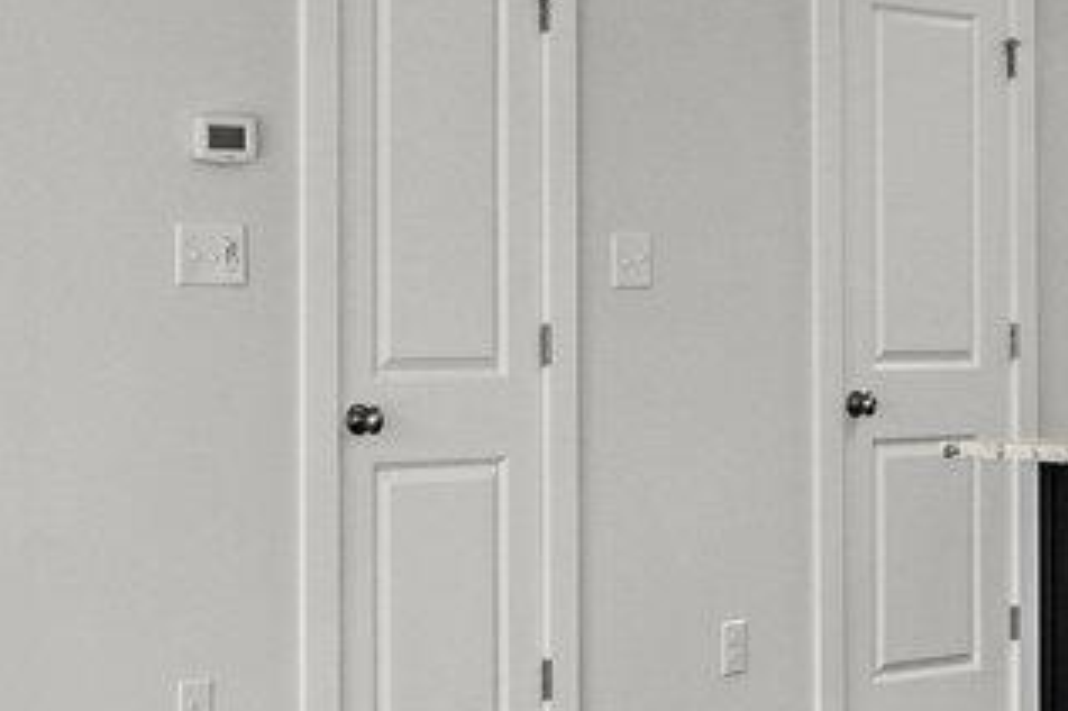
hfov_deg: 21.0
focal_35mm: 97
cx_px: 590
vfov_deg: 14.1
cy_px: 290
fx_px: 2876
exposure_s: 1/20
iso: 400
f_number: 6.3
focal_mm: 15
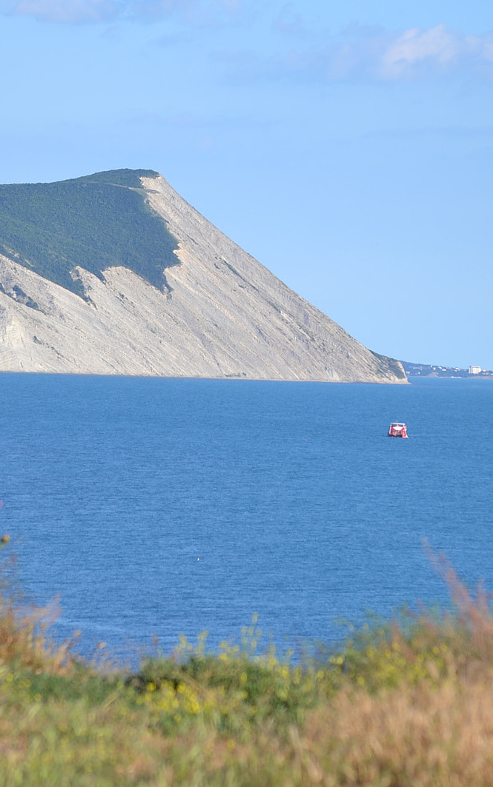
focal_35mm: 253
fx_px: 5435
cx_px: 174
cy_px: 394
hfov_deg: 5.2
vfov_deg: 8.3
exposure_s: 1/500
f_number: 5.6
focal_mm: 110
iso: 125
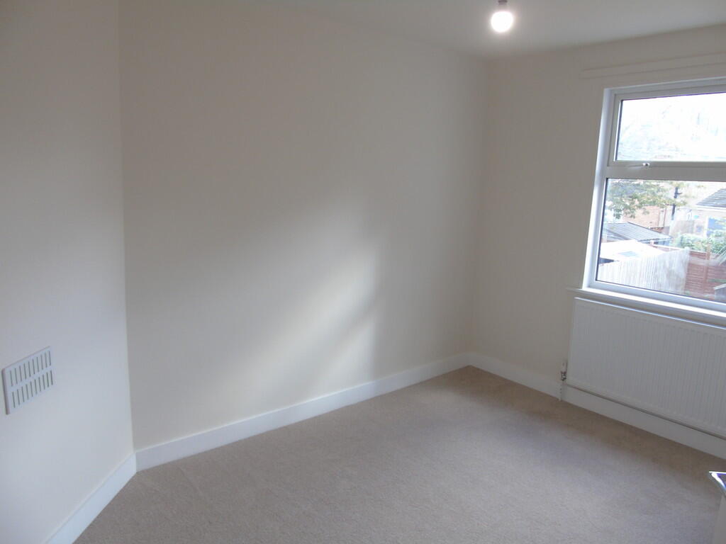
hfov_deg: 69.4
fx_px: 524
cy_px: 272
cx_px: 363
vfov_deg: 54.9
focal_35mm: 25
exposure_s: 1/30
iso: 80
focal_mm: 4.4
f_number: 3.4
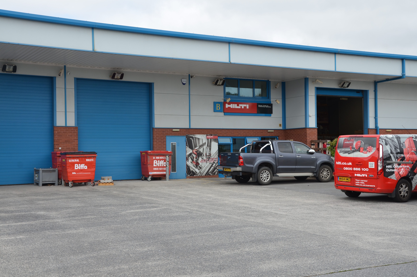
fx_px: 590
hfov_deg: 39.0
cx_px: 208
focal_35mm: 51
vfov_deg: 26.4
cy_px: 138
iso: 160
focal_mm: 34
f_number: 8
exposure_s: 1/250
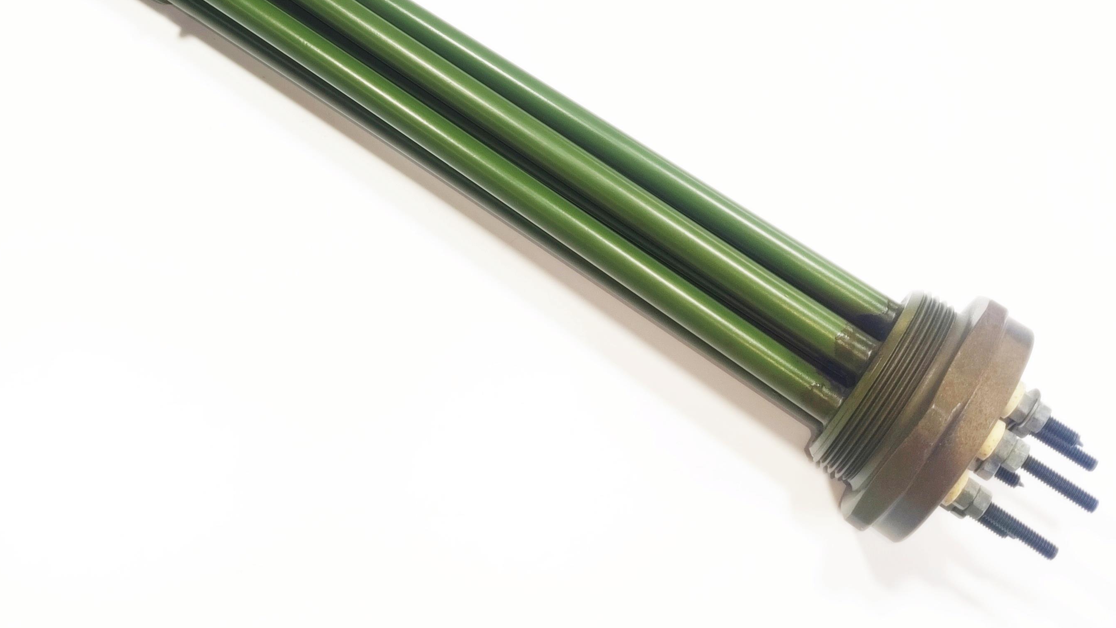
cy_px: 82
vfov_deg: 27.5
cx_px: 405
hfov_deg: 47.8
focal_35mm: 42
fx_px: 1243
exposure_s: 1/50
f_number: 1.79
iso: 204
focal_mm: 4.74
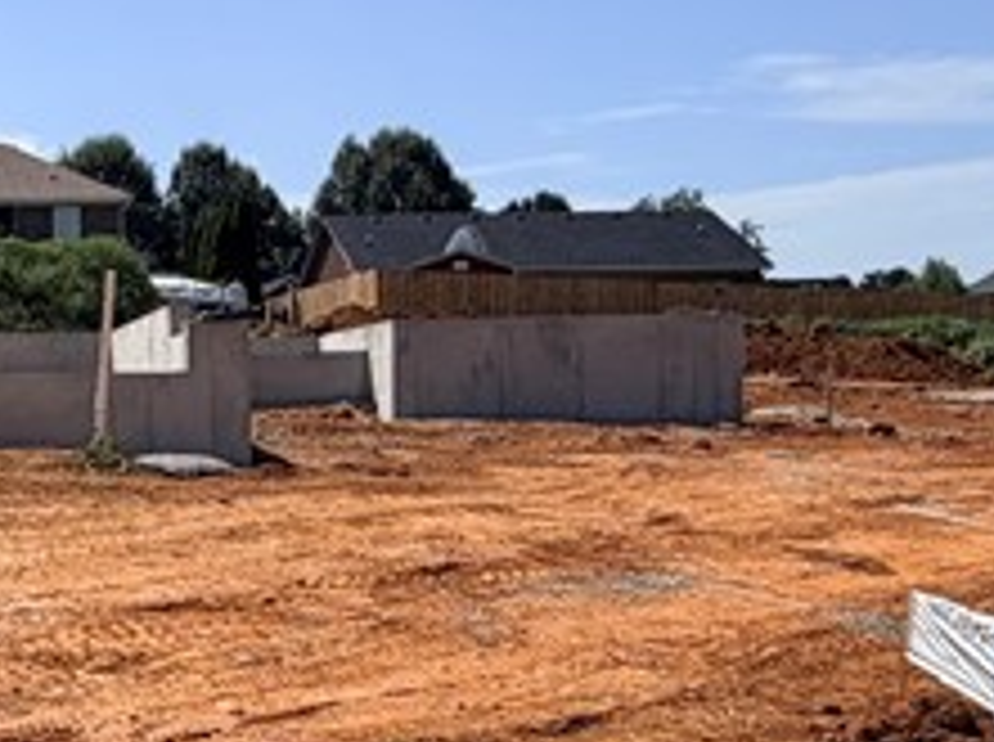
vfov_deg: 22.4
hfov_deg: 27.9
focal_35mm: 65
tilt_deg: -2.1
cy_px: 540
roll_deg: +1.4
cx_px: -27
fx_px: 1863
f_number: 2.2
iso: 20
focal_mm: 2.22
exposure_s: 1/1312
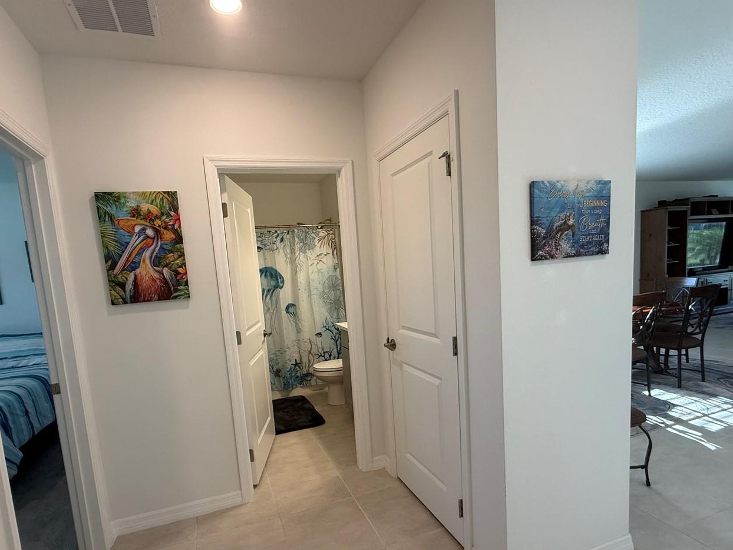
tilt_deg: -7.4
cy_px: 313
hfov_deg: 87.6
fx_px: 381
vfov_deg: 71.2
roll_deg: +3.6
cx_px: 338
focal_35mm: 18
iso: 160
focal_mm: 2.22
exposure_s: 1/120
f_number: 2.2
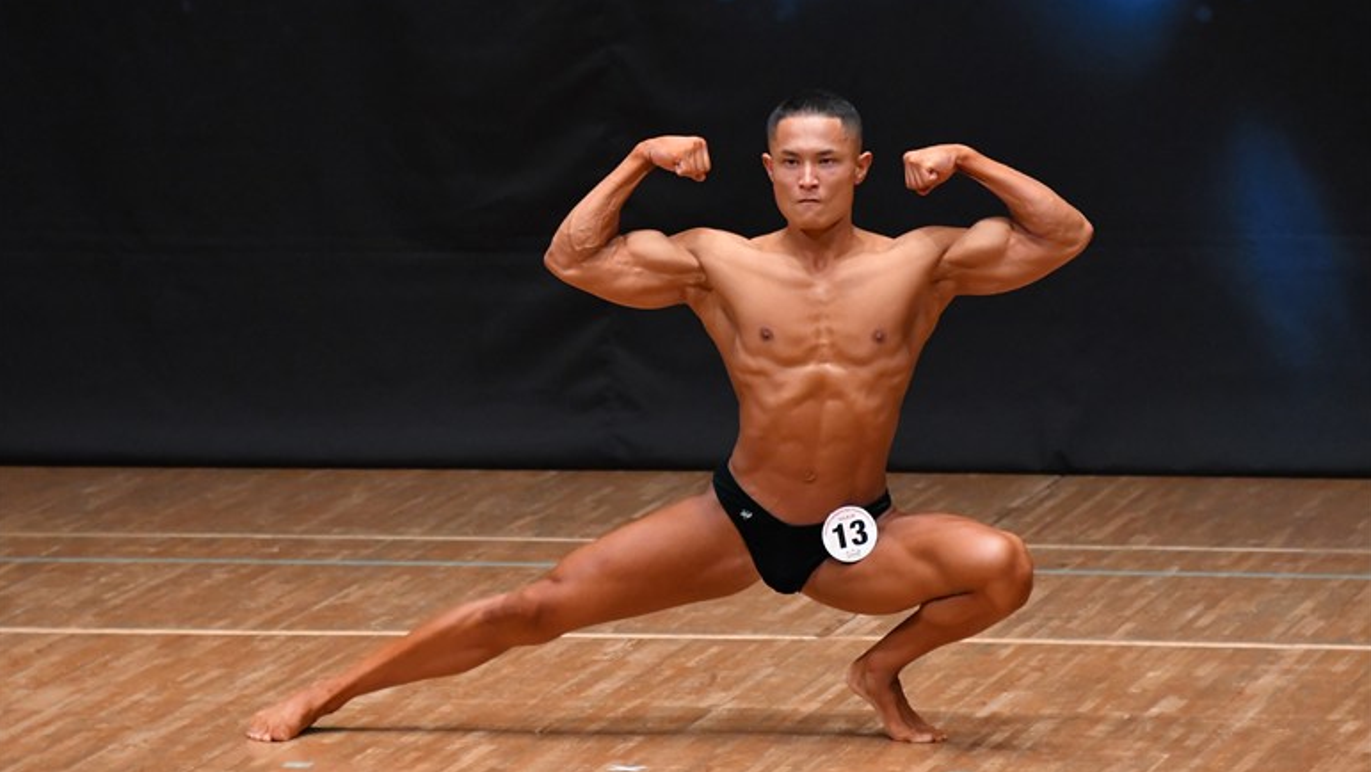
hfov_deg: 5.9
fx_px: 13199
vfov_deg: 3.3
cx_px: 684
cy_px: 356
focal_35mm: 363
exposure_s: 1/400
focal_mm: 230
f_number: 5.6
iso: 5000
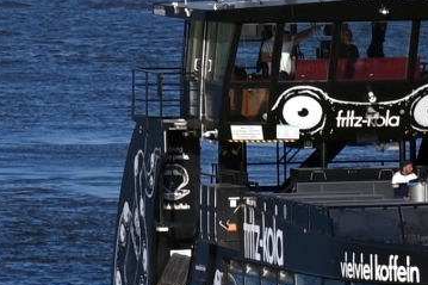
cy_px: 196
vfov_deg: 4.0
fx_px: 4076
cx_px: 393
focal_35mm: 343
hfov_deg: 6.0
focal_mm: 120
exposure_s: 1/640
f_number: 6.3
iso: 100
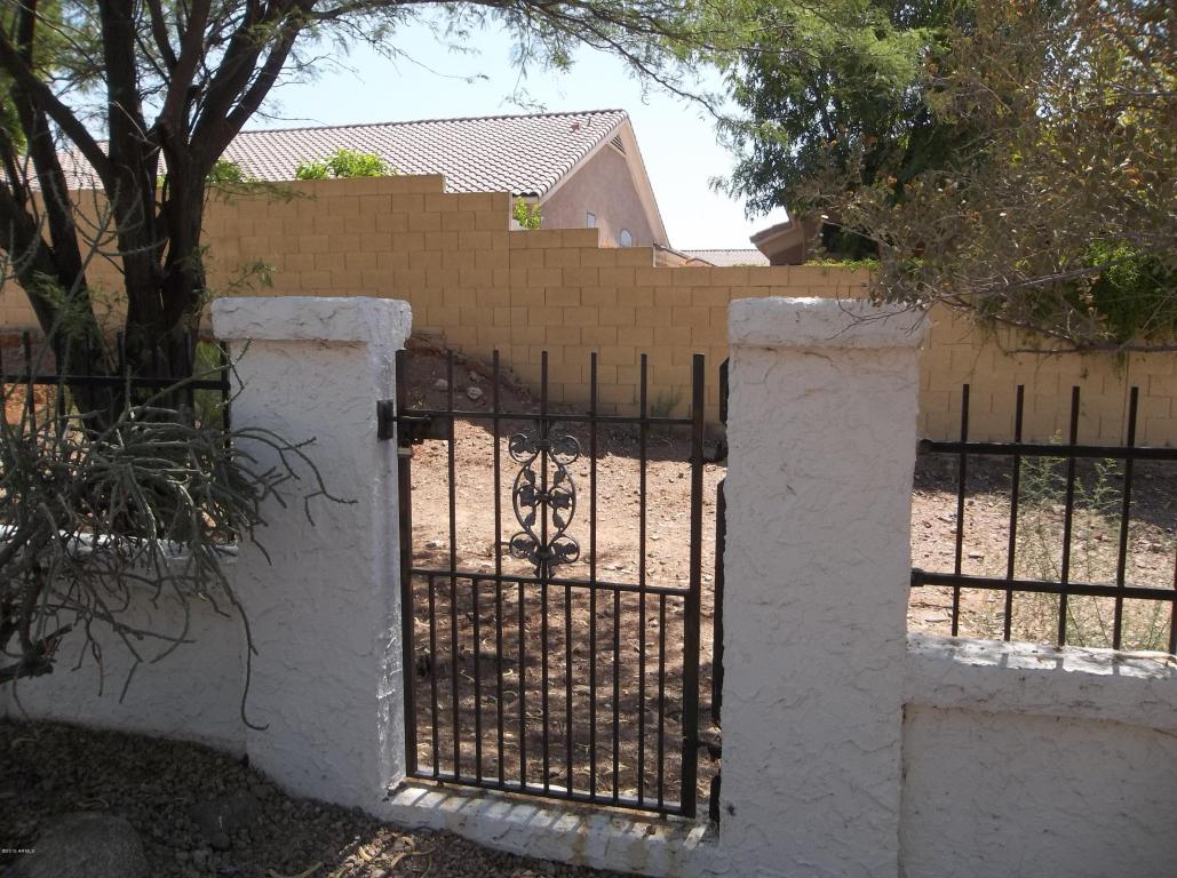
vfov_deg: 51.2
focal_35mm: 27
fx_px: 916
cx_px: 588
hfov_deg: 65.4
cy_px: 439
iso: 80
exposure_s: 1/125
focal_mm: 4.9
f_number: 8.9
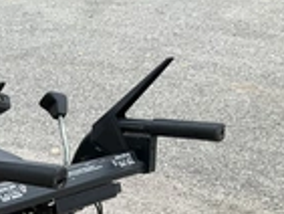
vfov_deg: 17.2
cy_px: 260
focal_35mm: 82
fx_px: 673
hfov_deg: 21.1
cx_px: -109
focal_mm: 3
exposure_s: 1/122
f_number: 1.8
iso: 64
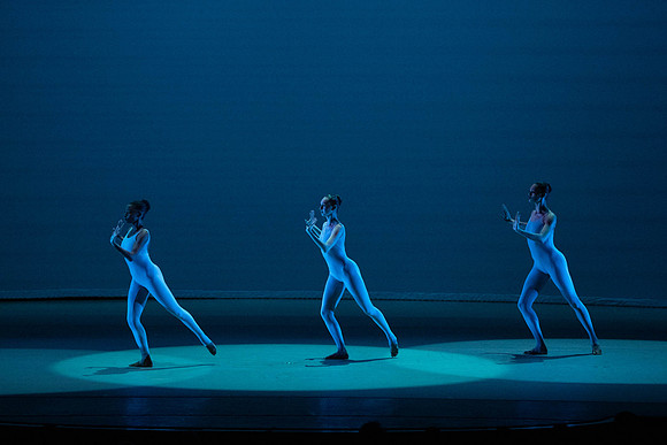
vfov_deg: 7.5
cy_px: 222
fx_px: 3391
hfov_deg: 11.2
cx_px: 334
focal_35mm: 183
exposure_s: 1/400
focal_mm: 183
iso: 16000
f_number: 5.6
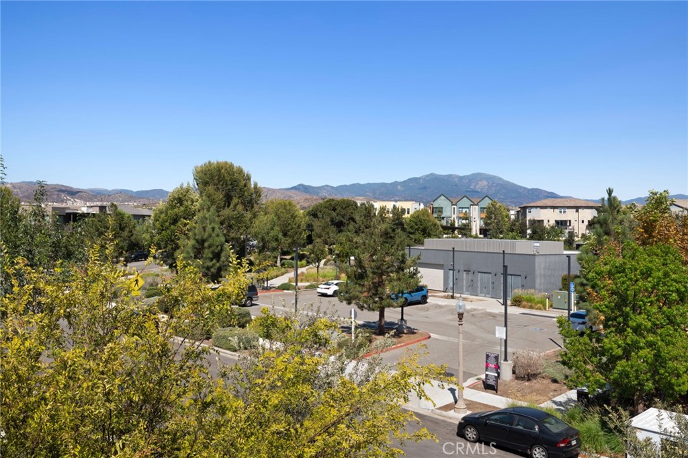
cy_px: 229
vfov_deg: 41.1
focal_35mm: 32
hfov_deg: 58.8
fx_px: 611
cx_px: 344
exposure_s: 1/60
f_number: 9
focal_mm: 32
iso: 125
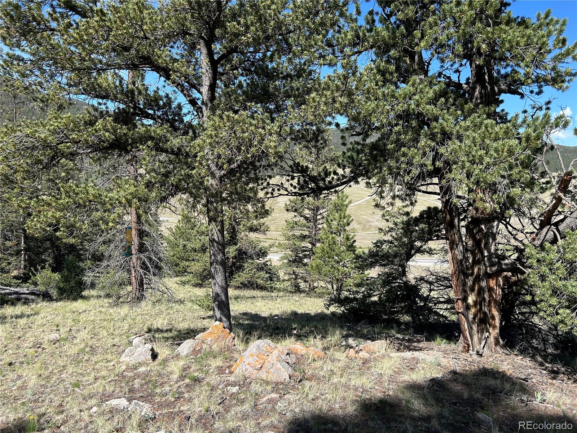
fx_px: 433
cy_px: 216
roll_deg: -1.0
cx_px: 288
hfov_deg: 67.3
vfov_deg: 53.1
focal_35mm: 26
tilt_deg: -5.7
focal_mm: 5.7
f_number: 1.5
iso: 50
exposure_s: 1/2353
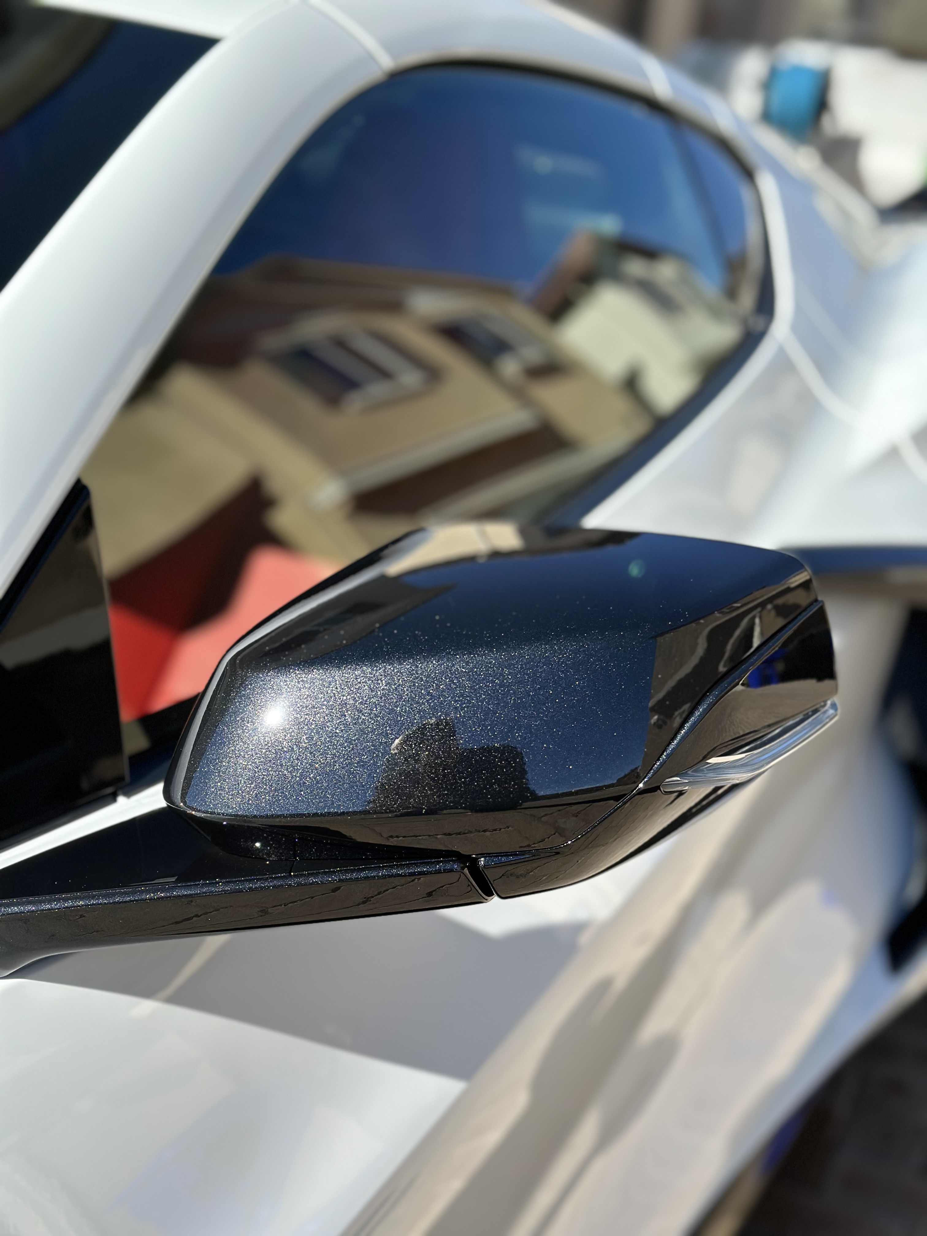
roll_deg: -7.6
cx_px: 464
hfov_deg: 30.3
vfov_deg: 39.7
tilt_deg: -18.0
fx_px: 1714
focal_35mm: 48
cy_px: 618
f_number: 1.78
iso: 100
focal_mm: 6.86
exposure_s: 1/3155
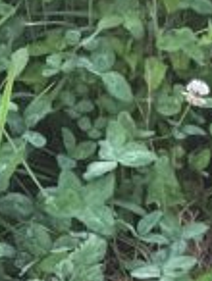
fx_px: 1596
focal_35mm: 196
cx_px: 518
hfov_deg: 7.1
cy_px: 373
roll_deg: -6.8
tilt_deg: -40.7
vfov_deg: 9.9
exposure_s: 1/121
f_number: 1.8
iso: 40
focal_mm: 3.99
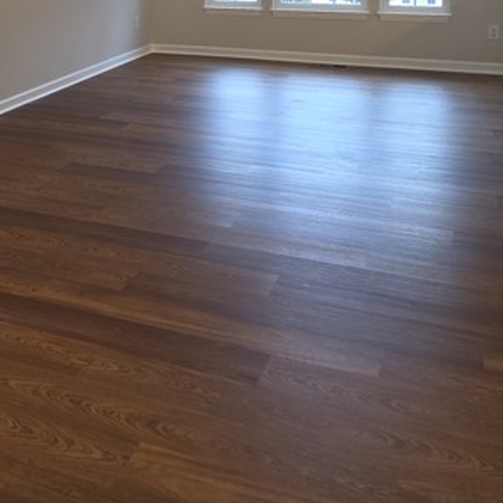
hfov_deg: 36.0
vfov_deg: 34.0
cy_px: 16
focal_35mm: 46
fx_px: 756
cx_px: 133
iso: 64
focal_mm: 6.3
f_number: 1.7
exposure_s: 1/60
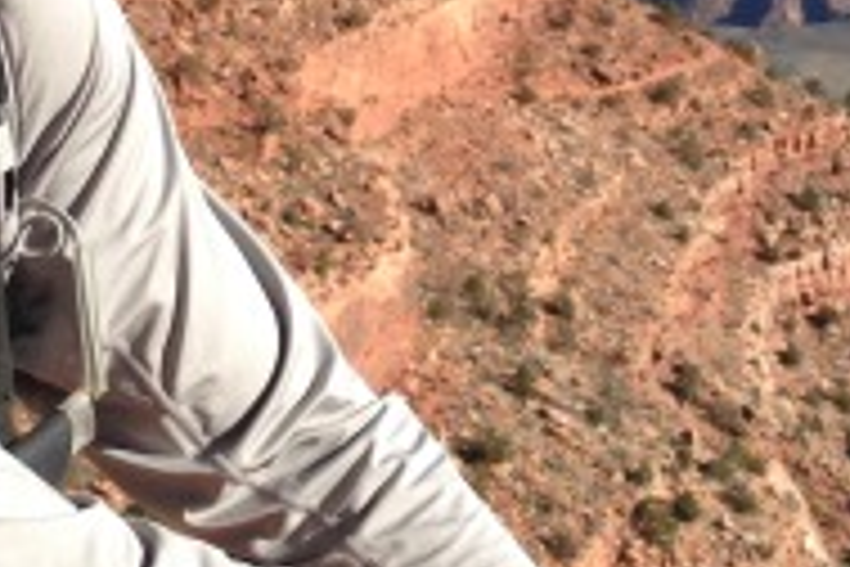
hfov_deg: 17.6
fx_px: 2739
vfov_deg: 11.7
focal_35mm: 116
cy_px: 27
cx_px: 427
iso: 50
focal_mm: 4.12
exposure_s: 1/1205
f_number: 2.4
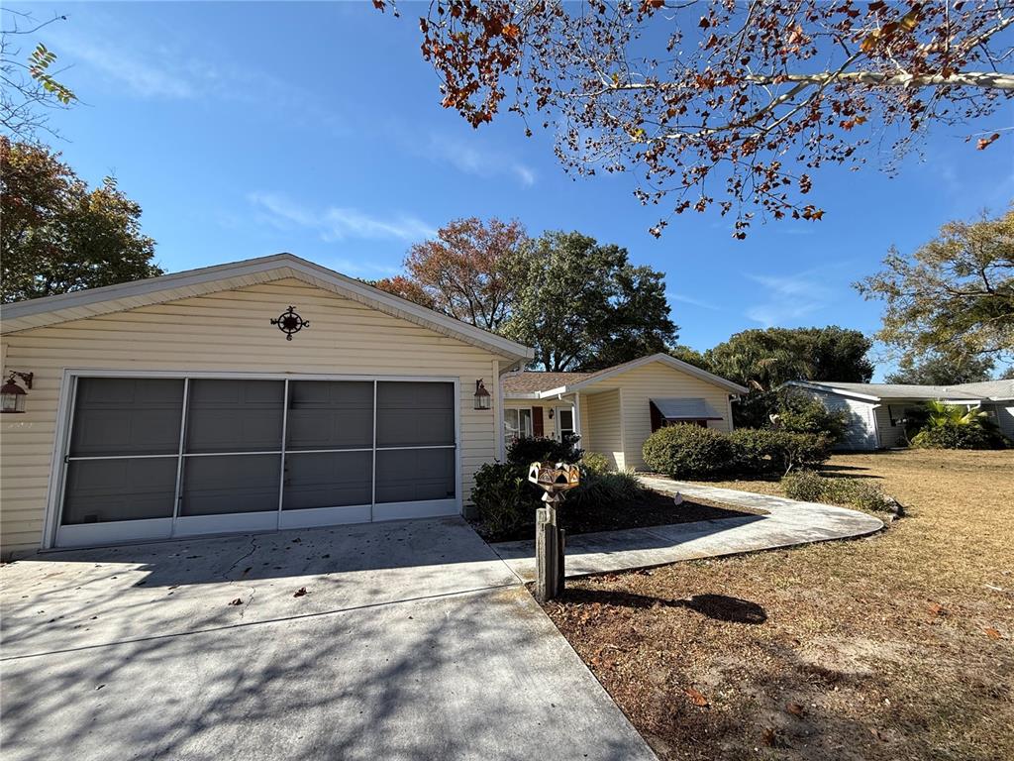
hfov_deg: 102.1
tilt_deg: +8.1
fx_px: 410
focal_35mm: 14
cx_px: 507
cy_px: 380
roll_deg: +1.3
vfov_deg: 85.7
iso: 50
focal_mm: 2.22
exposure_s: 1/914
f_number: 2.2
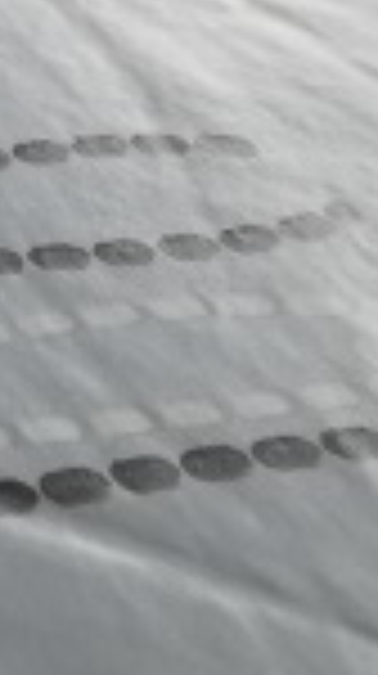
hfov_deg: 10.2
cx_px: -630
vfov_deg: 21.6
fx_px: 1734
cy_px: 99
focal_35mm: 97
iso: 200
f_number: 2.2
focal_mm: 2.35
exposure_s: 1/33.3
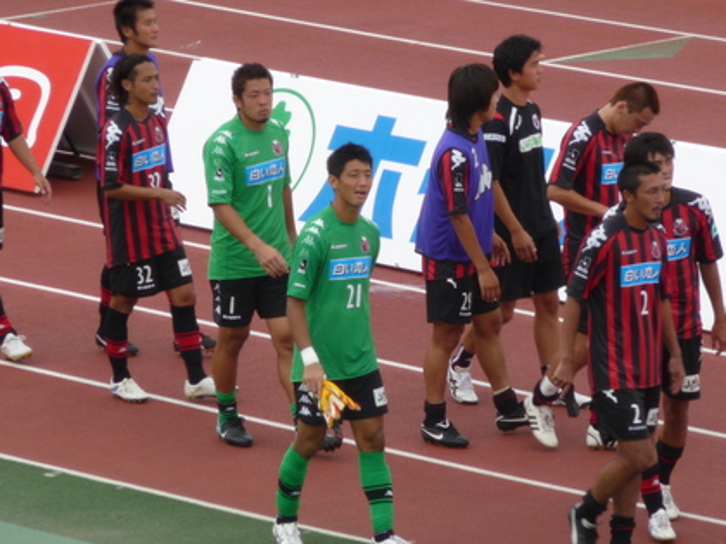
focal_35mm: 379
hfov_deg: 5.2
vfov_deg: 3.9
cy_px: 272
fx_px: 7949
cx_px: 363
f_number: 4.9
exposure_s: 1/160
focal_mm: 47
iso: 100
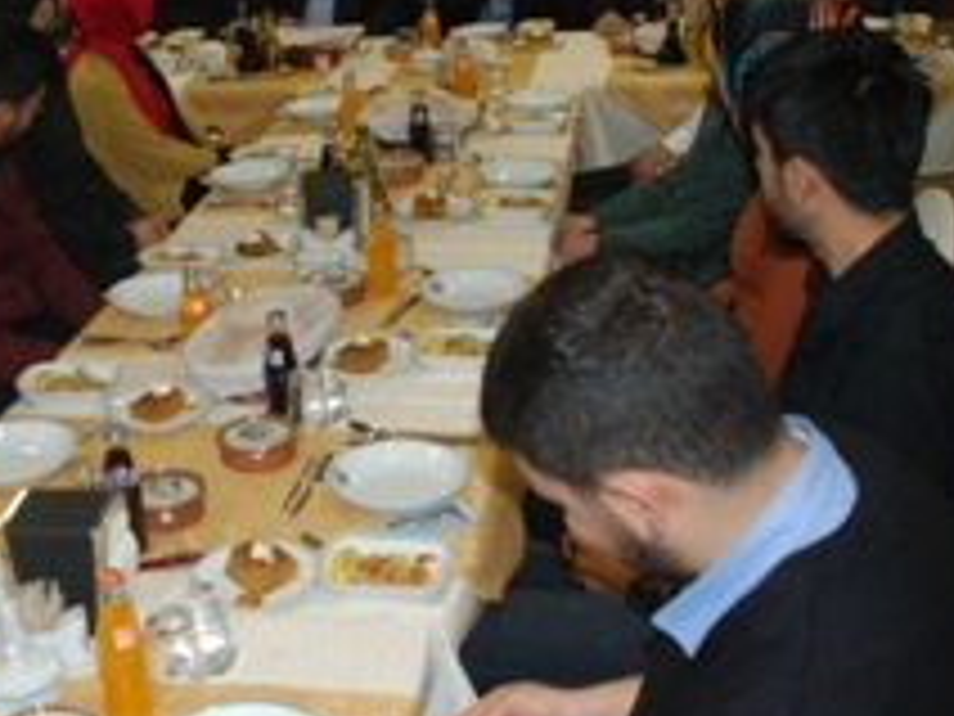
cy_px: 225
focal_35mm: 55
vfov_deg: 26.4
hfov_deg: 34.1
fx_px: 1516
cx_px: 225
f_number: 5
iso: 1000
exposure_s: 1/60
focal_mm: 18
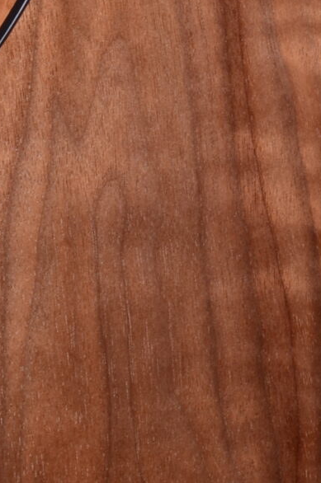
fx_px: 3074
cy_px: -37
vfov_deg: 8.9
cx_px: 399
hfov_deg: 5.9
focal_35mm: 229
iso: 200
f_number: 13
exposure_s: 1/200
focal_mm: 35
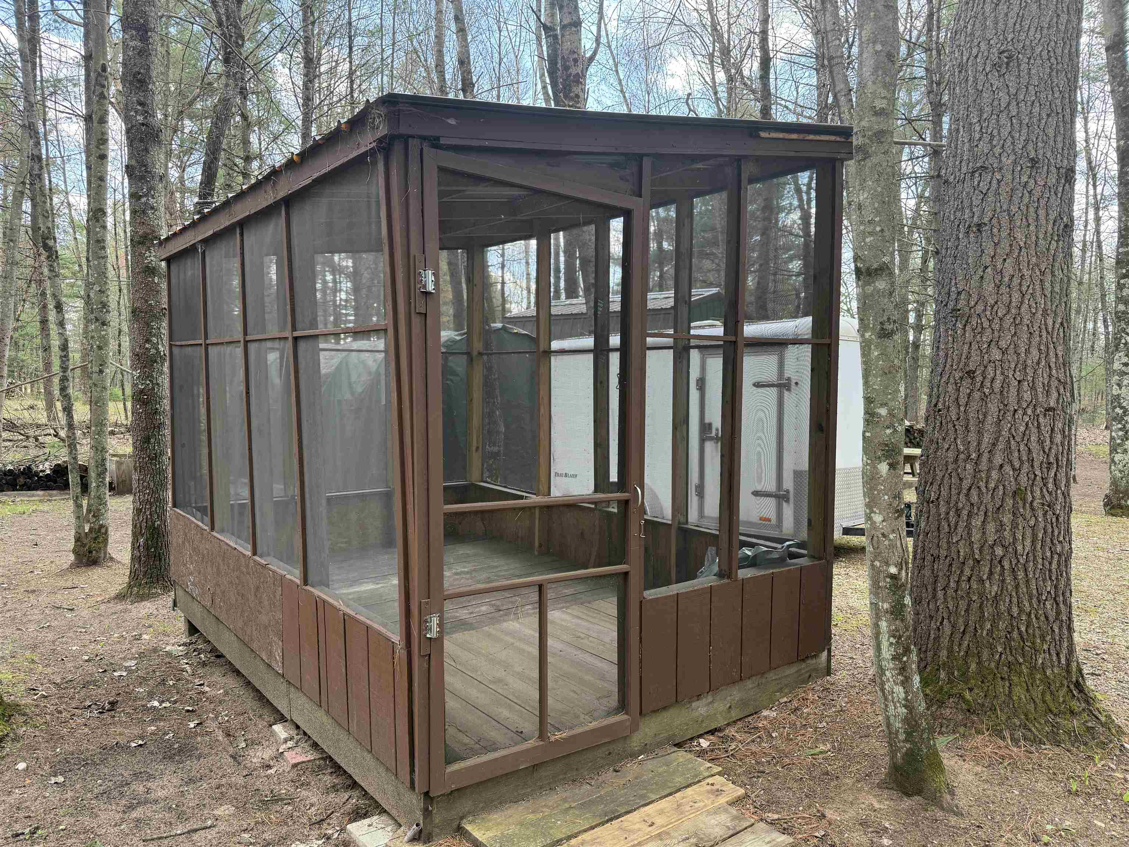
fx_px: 783
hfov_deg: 71.6
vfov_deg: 56.8
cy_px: 424
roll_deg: -0.9
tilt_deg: -3.8
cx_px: 564
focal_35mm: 24
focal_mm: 6.76
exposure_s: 1/269
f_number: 1.78
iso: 100
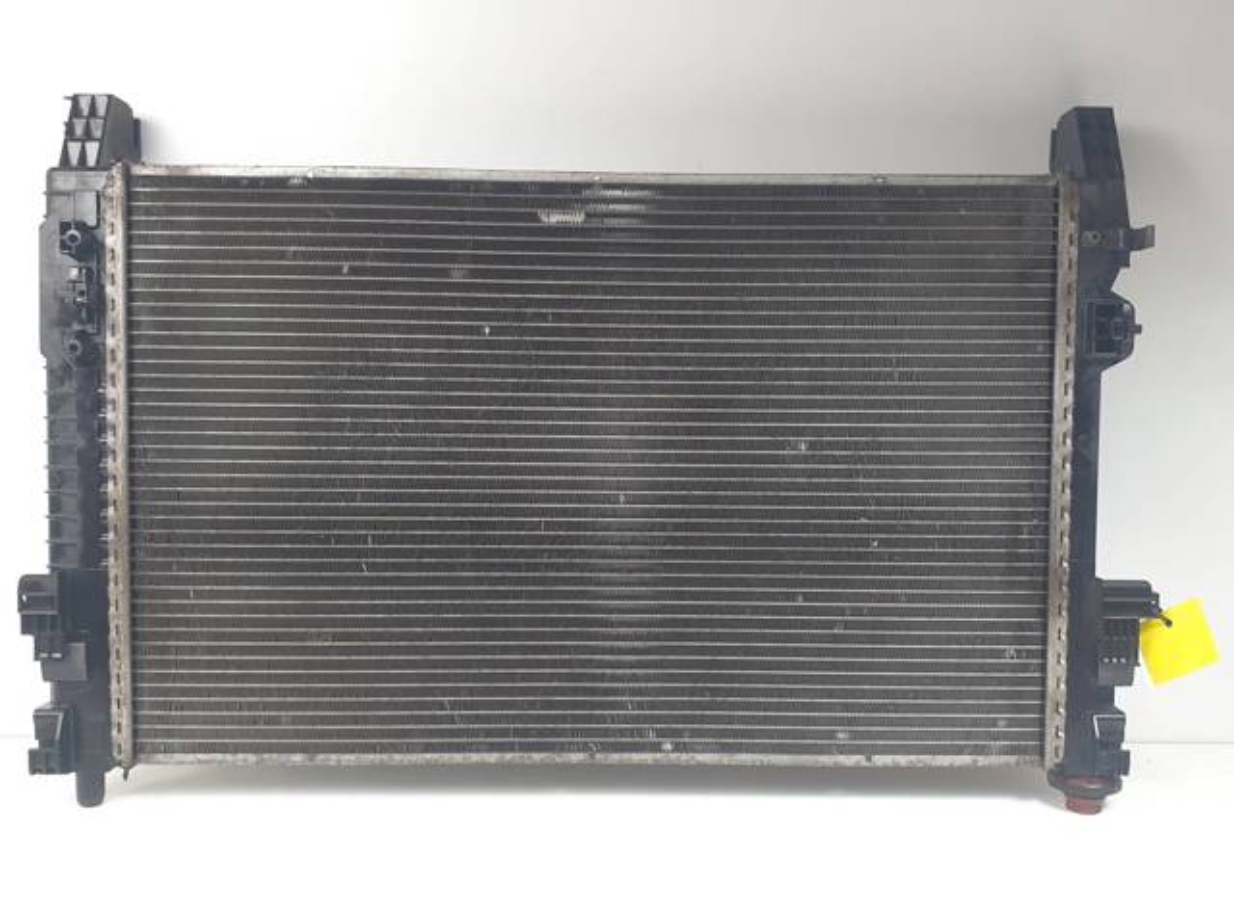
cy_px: 462
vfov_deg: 53.0
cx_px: 617
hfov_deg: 67.3
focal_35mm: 26
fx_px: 926
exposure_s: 1/100
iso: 100
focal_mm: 4.3
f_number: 2.4
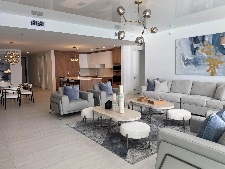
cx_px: 111
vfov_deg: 53.0
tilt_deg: -4.0
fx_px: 169
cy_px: 79
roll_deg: +0.3
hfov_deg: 67.3
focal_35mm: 26
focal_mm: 6.76
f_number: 1.78
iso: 80
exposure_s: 1/372
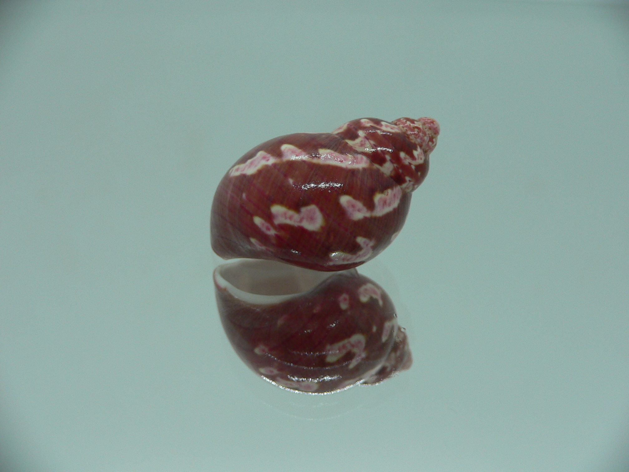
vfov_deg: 40.7
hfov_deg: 52.6
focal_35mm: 35
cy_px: 236
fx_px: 636
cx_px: 314
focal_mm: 4.6
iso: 80
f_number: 2.8
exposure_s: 1/60
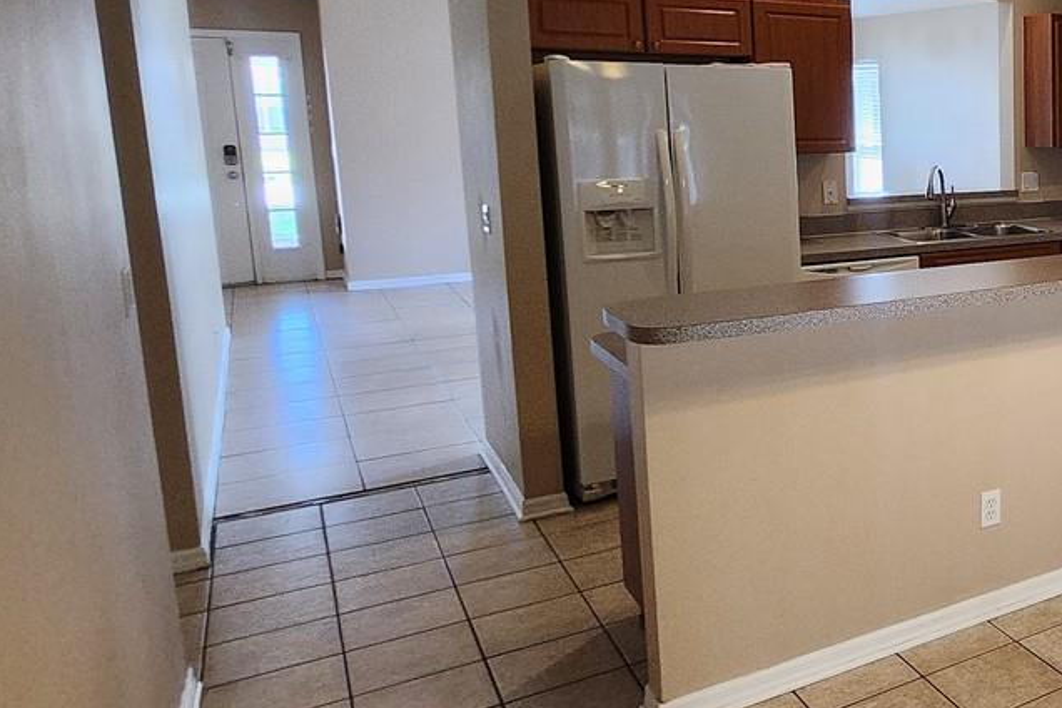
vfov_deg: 38.5
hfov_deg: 41.5
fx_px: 1003
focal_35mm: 34
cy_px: 240
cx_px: 1224
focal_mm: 1.74
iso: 200
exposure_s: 1/60
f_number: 2.2
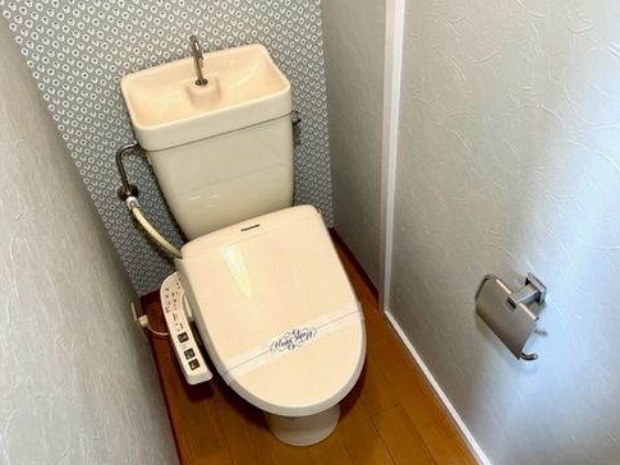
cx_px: 321
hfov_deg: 59.9
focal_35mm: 30
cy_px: 225
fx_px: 537
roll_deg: +5.9
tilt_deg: -44.1
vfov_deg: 46.8
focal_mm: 5.7
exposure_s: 1/60
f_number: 1.5
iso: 100
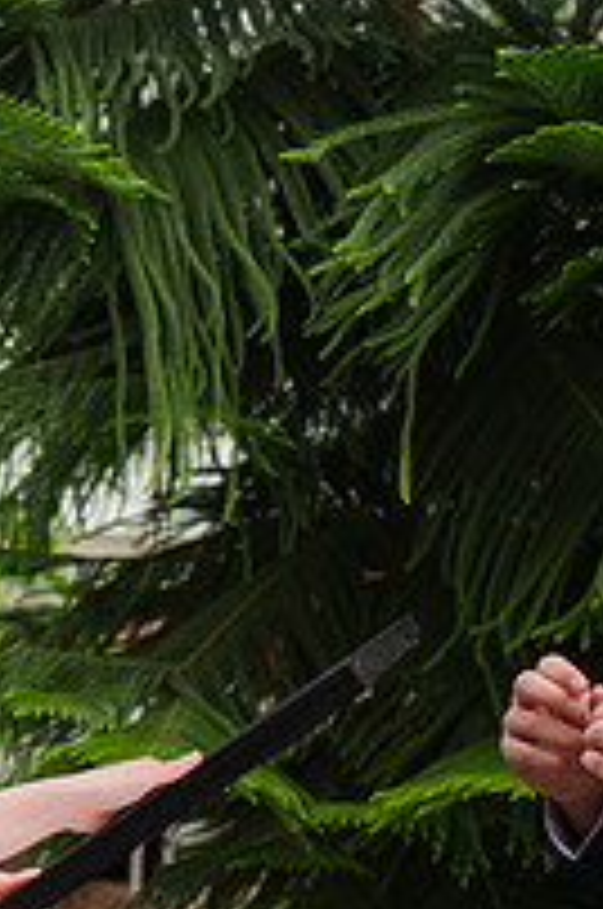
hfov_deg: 16.9
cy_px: 670
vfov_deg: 25.7
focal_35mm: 78
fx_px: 1966
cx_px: -56
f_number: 3.2
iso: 125
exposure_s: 1/320
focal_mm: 35
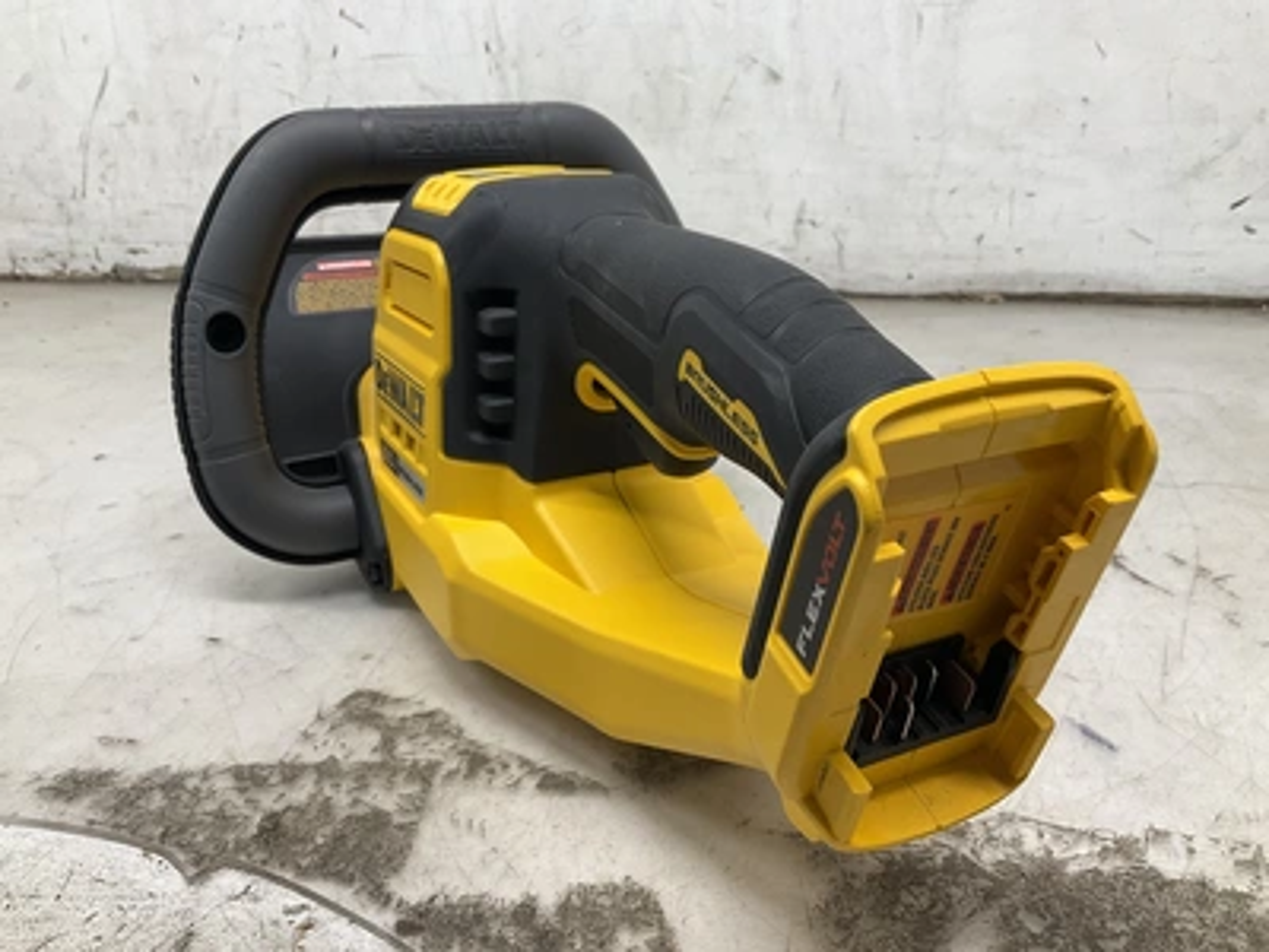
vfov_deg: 48.2
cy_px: 476
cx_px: 634
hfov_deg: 61.7
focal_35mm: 29
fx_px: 1063
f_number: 1.8
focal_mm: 3
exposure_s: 1/120
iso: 50
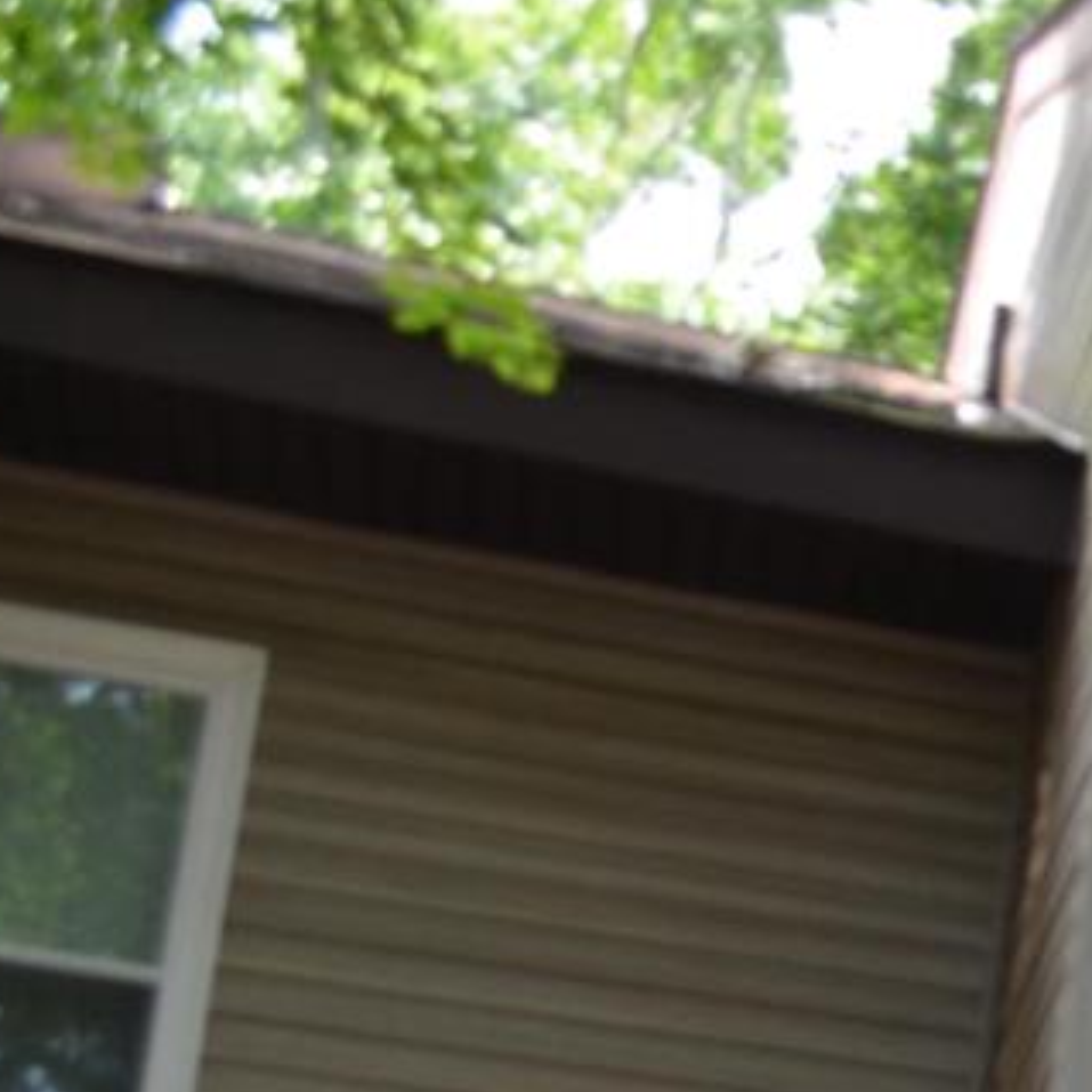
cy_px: 1546
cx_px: 2304
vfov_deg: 14.3
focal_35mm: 115
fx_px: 4104
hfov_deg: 12.9
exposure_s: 1/125
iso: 320
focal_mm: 20
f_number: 5.6
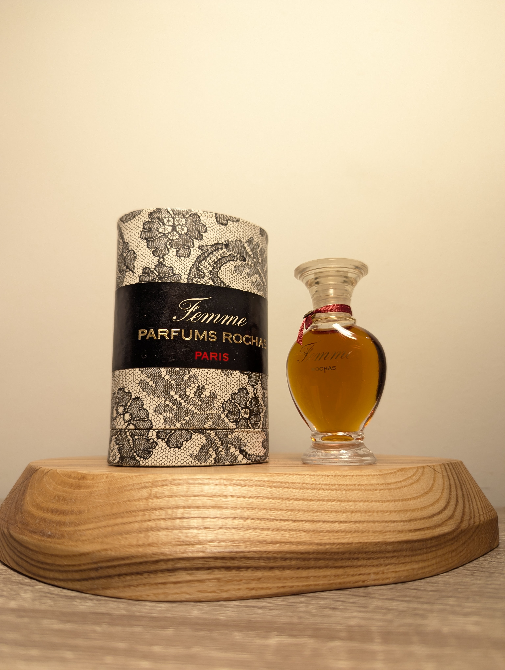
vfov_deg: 71.5
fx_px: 466
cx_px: 252
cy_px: 335
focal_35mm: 24
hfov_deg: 56.9
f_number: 1.85
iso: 150
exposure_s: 1/90
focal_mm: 6.81
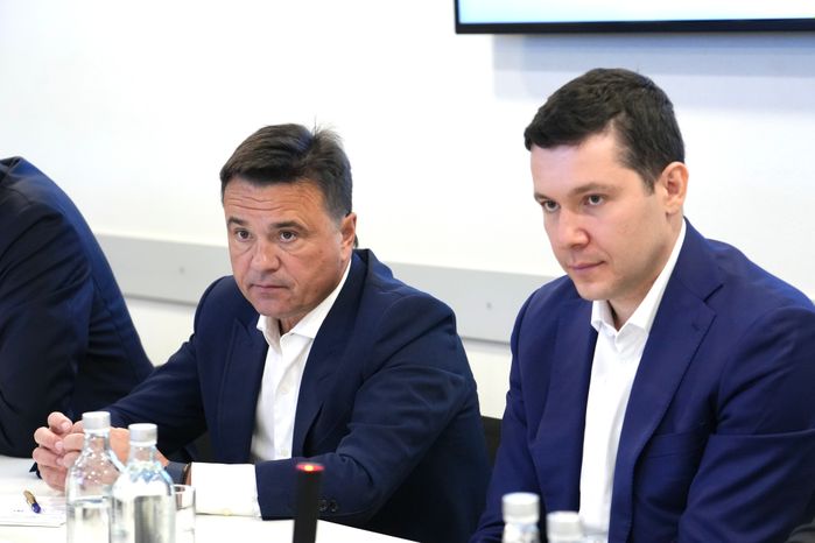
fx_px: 2354
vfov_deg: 13.2
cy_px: 272
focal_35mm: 104
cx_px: 408
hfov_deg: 19.6
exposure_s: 1/160
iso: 4000
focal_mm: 104
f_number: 5.6
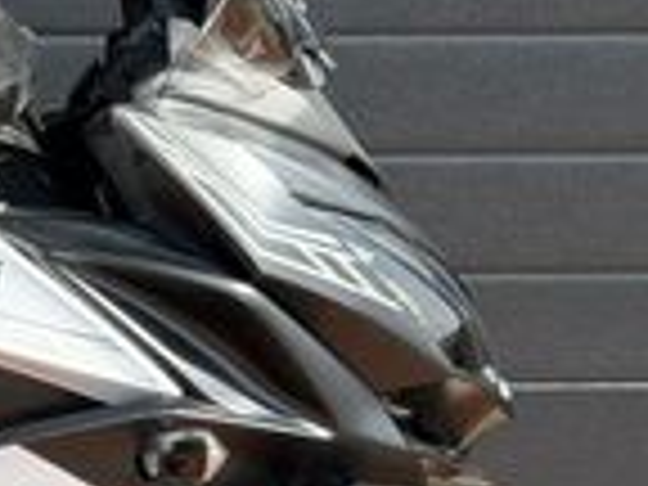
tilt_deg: -14.2
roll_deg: -0.2
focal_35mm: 214
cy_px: 490
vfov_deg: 6.9
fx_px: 4006
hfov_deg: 8.9
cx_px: -526
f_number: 1.78
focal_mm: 6.76
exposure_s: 1/2494
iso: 100
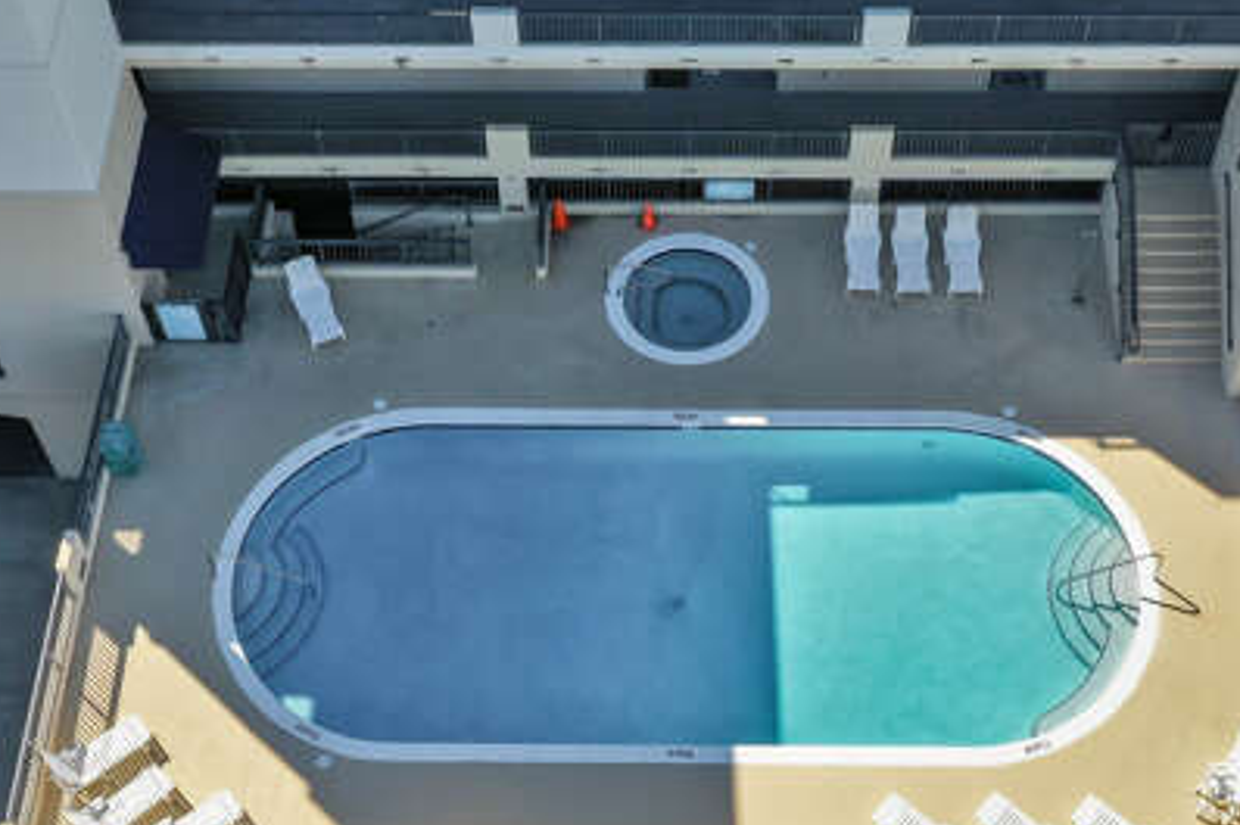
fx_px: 1859
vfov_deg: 25.0
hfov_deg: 36.9
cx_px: 673
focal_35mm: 54
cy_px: 364
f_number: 5.6
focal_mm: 10.26
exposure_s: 1/400
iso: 100
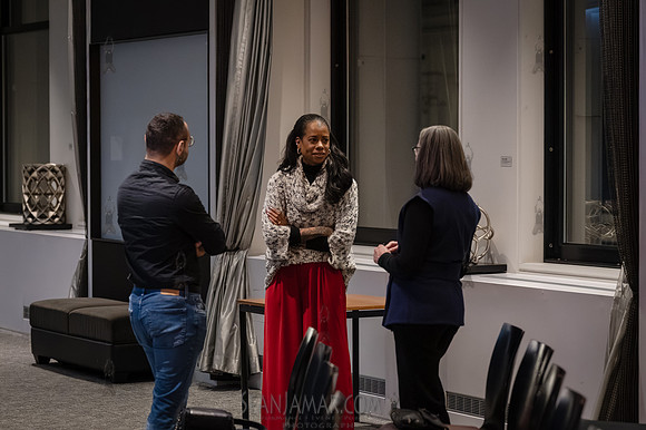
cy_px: 215
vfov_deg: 13.2
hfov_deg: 19.8
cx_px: 323
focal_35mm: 103
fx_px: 1854
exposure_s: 1/320
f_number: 3.5
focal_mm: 92
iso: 8000
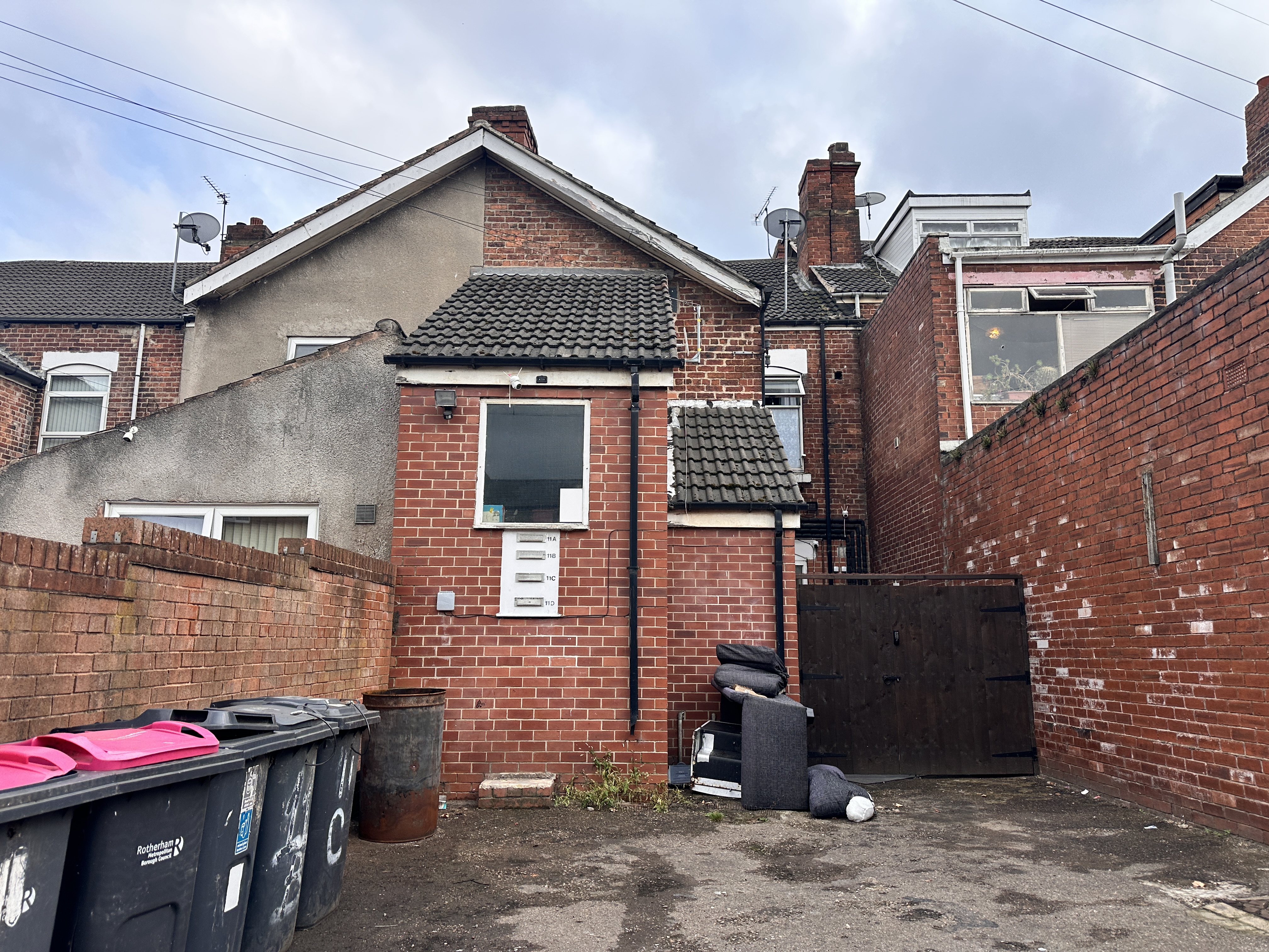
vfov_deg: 56.8
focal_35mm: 24
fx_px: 880
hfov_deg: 71.6
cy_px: 476
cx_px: 634
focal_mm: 6.86
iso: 80
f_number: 1.78
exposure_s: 1/1495
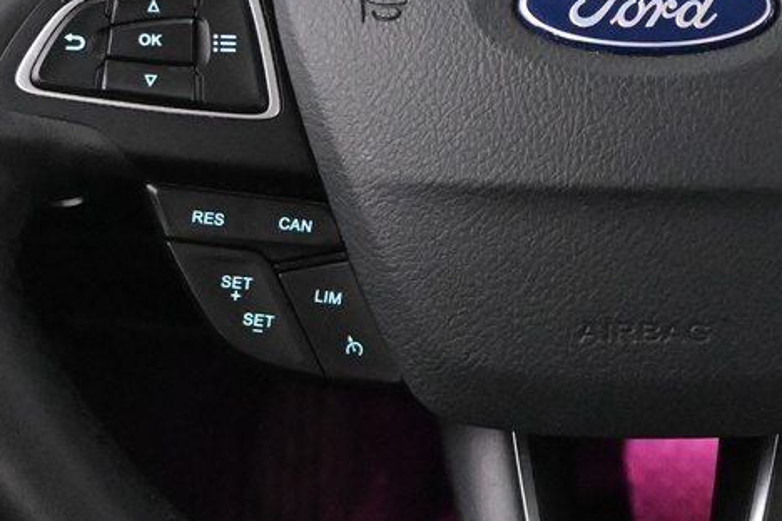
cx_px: 647
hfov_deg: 22.1
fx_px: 1974
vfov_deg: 14.8
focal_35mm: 91
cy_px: 0
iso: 9000
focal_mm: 17.5
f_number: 3.5
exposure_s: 1/30
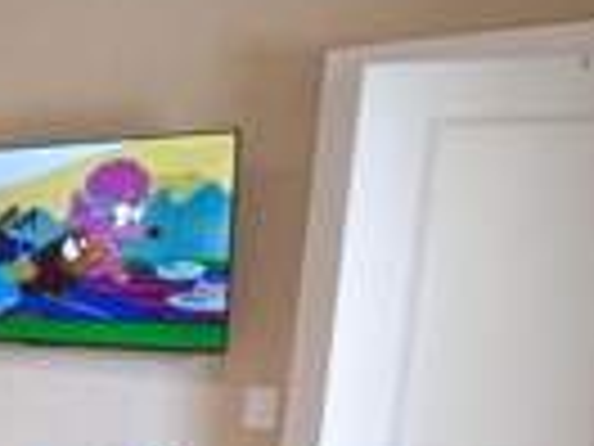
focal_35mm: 58
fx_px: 995
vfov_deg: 24.0
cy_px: 457
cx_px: -310
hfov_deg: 24.9
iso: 1600
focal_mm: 8
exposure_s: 1/13
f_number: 9
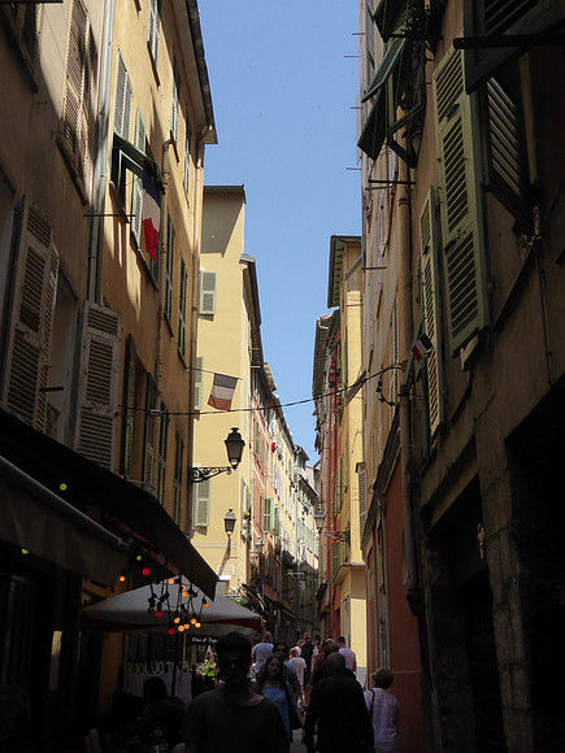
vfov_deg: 43.9
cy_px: 376
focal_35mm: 43
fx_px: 936
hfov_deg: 33.6
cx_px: 282
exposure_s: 1/800
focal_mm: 7.4
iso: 200
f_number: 3.9
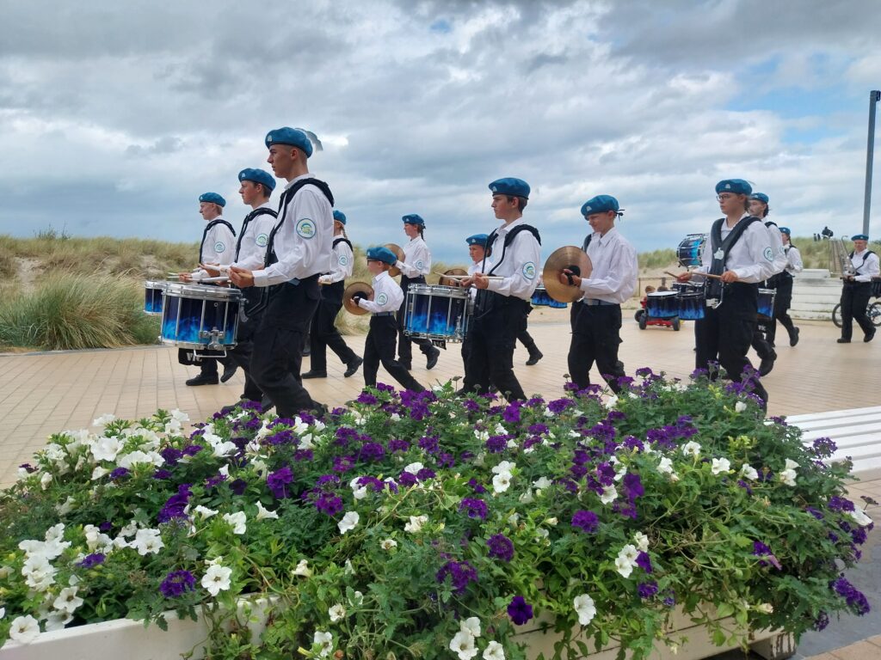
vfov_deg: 53.1
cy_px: 330
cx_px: 440
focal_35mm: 26
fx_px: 662
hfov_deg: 67.3
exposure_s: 1/454
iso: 25
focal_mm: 4
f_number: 1.8
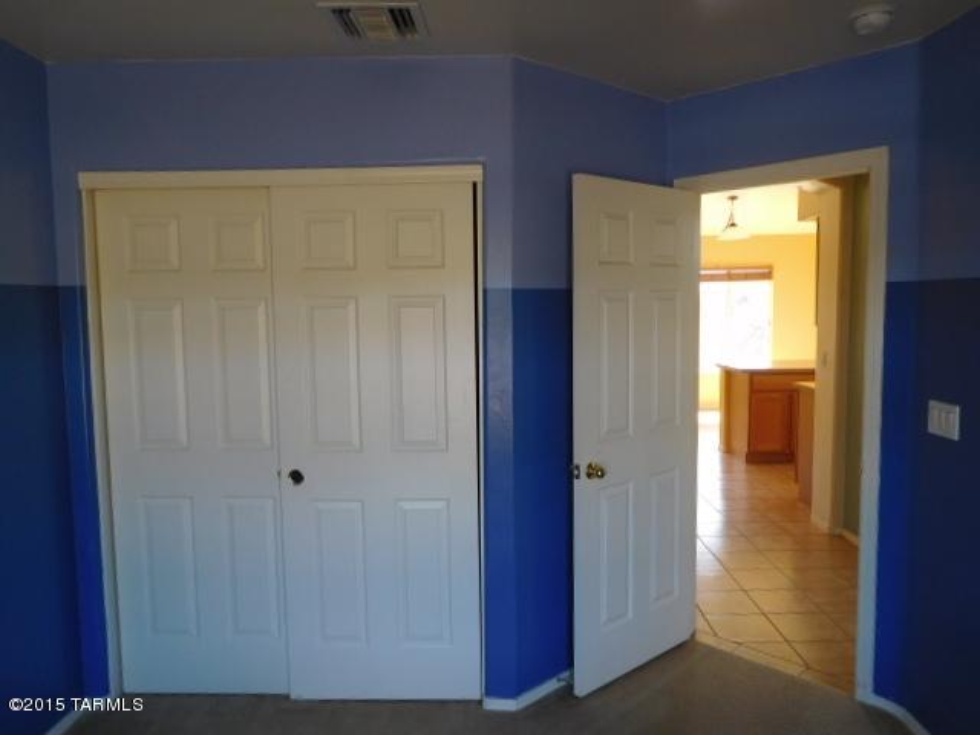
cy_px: 368
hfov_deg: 69.4
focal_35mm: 25
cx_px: 490
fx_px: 708
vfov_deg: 54.9
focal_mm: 4.5
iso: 125
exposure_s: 1/60
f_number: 3.4
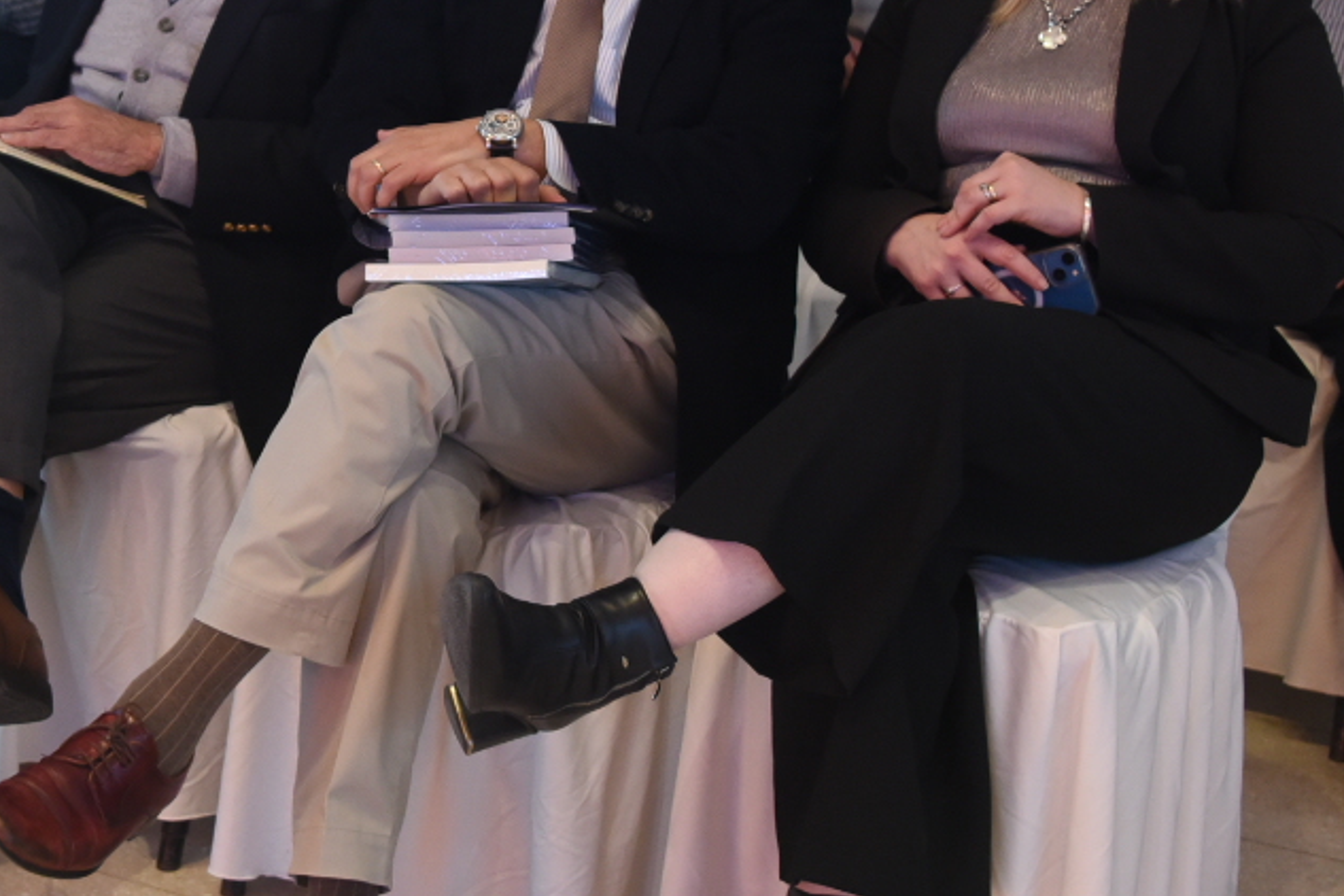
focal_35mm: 87
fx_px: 3248
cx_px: 200
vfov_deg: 15.6
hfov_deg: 22.9
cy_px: 172
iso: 2000
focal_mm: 34
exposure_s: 1/40
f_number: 4
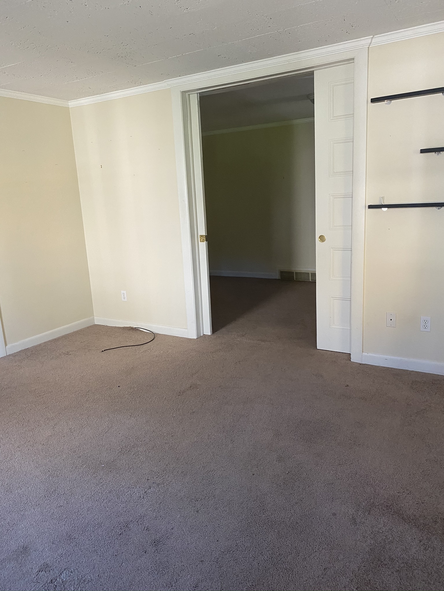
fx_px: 445
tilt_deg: -12.7
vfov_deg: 67.3
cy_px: 296
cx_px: 222
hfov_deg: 53.1
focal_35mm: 26
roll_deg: +2.3
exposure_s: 1/60
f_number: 1.8
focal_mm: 4.25
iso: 160
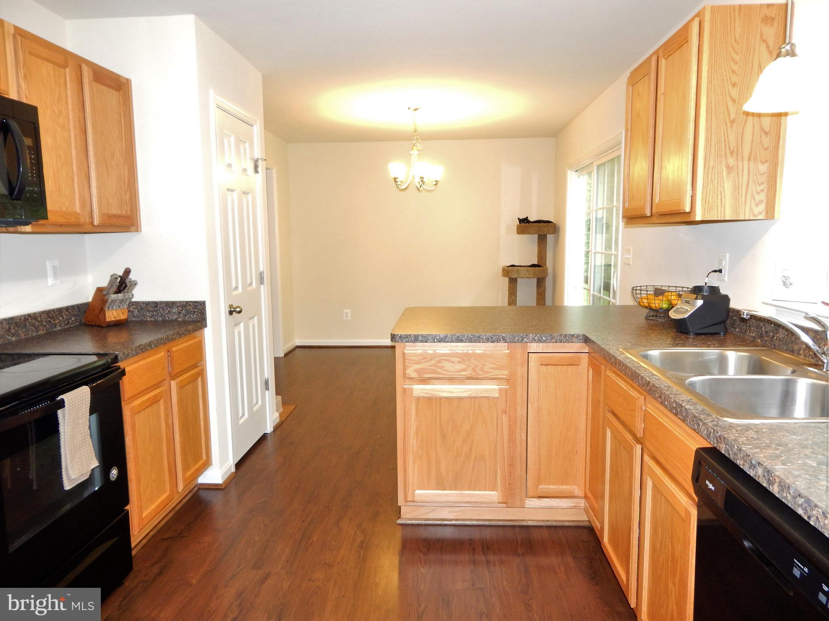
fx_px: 527
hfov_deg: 76.4
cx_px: 414
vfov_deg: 61.1
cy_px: 310
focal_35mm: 22
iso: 280
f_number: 3
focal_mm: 4
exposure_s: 1/30
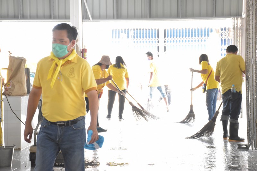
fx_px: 664
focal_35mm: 93
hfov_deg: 21.9
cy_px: 86
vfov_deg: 14.7
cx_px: 128
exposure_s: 1/80
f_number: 6.3
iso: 4000
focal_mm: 62
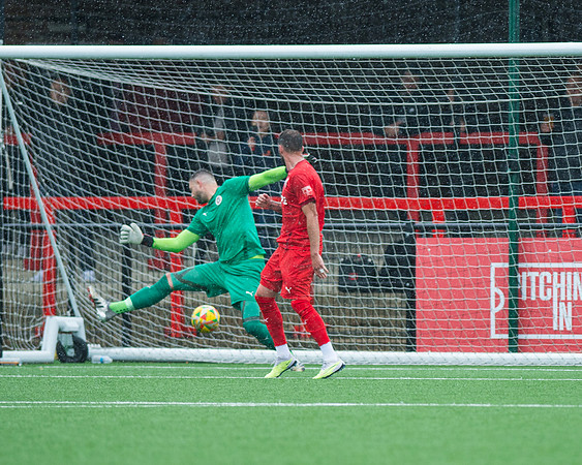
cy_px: 244
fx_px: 10693
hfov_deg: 3.1
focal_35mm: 621
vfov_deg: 2.5
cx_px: 422
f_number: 2.8
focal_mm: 300
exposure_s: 1/1250
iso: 400
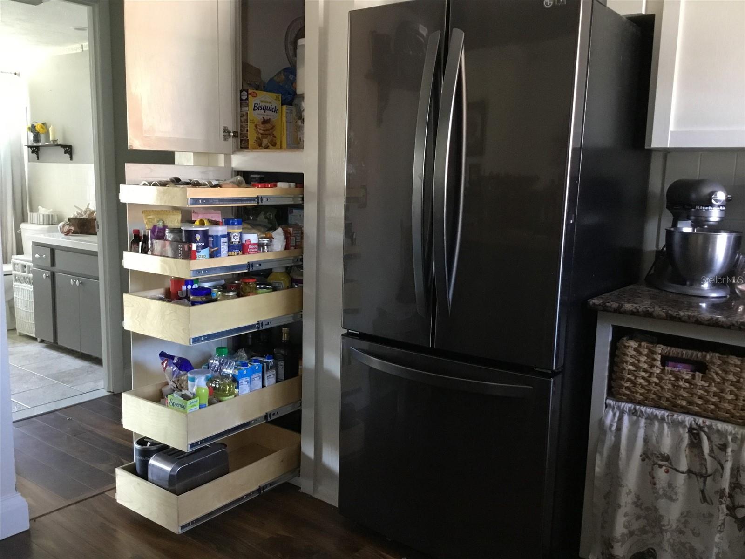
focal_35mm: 31
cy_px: 280
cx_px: 372
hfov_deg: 58.4
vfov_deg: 45.4
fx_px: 667
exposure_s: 1/24
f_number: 2.4
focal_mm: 3.3
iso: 200
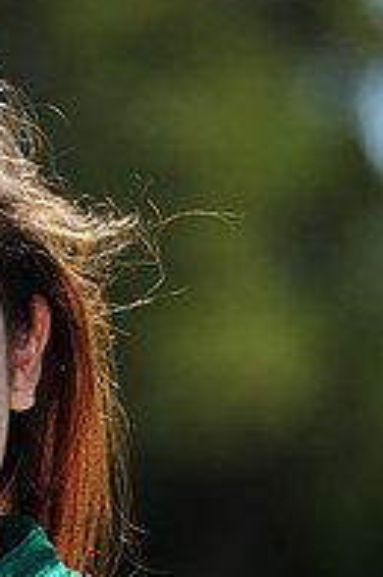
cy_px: 739
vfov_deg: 3.5
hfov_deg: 2.3
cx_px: -177
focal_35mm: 593
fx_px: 9496
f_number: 4
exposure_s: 1/1000
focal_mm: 200
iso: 200
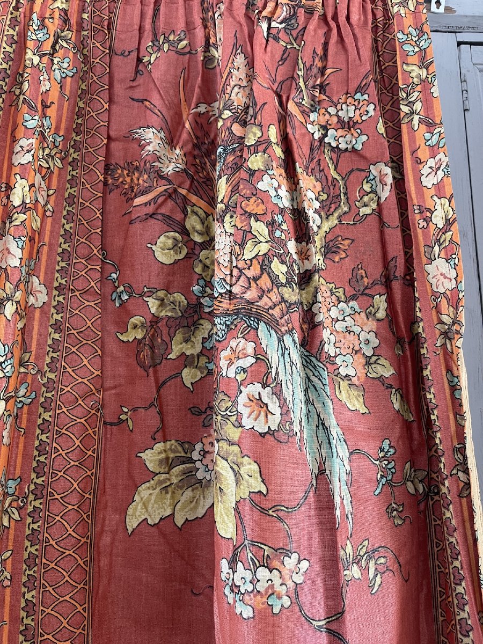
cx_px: 242
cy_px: 322
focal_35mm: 25
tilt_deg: +12.9
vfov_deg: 69.4
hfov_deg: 54.9
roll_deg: -1.5
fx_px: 465
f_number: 1.6
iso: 200
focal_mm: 5.1
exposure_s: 1/60
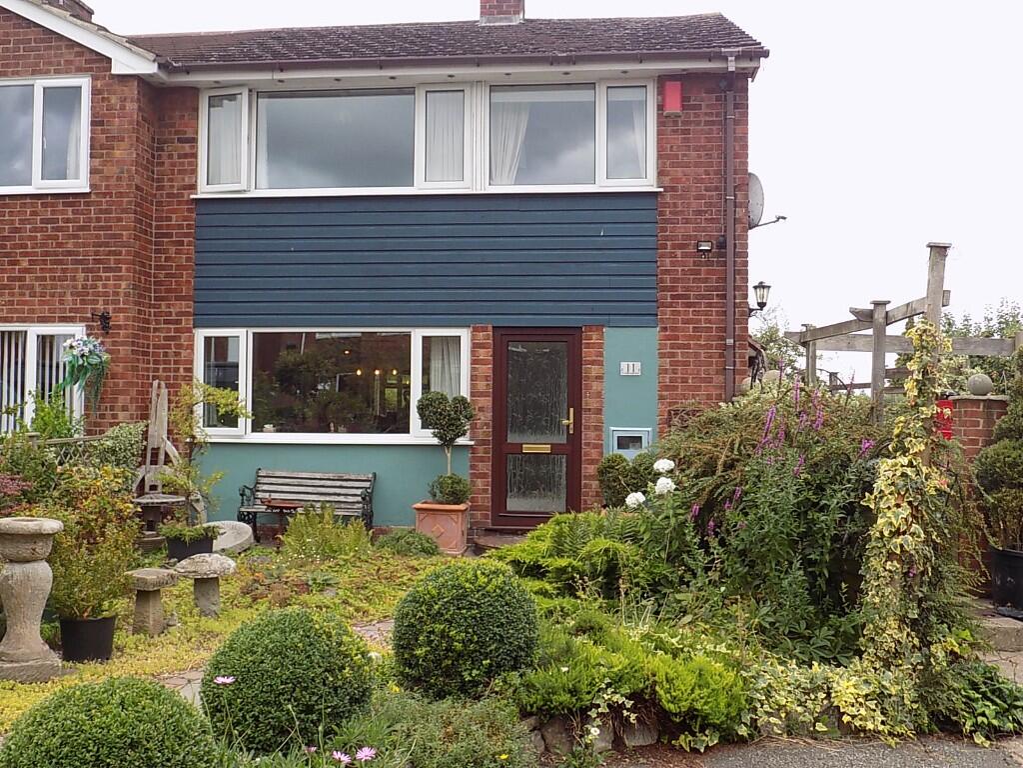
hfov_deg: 54.0
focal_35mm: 34
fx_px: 1005
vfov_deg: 41.8
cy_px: 384
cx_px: 512
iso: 80
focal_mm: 6.1
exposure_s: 1/200
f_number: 3.4
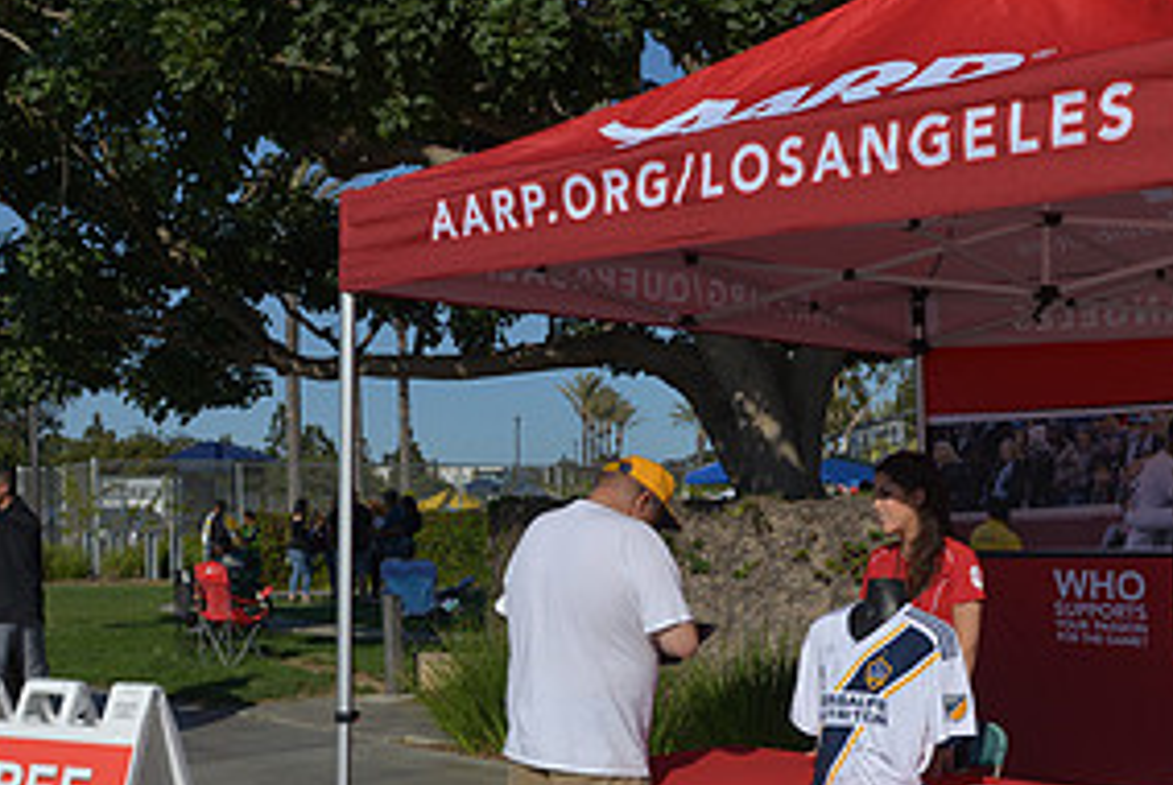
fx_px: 1598
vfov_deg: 27.0
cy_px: 638
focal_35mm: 49
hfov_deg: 40.0
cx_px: 752
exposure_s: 1/800
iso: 100
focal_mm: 24
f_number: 8
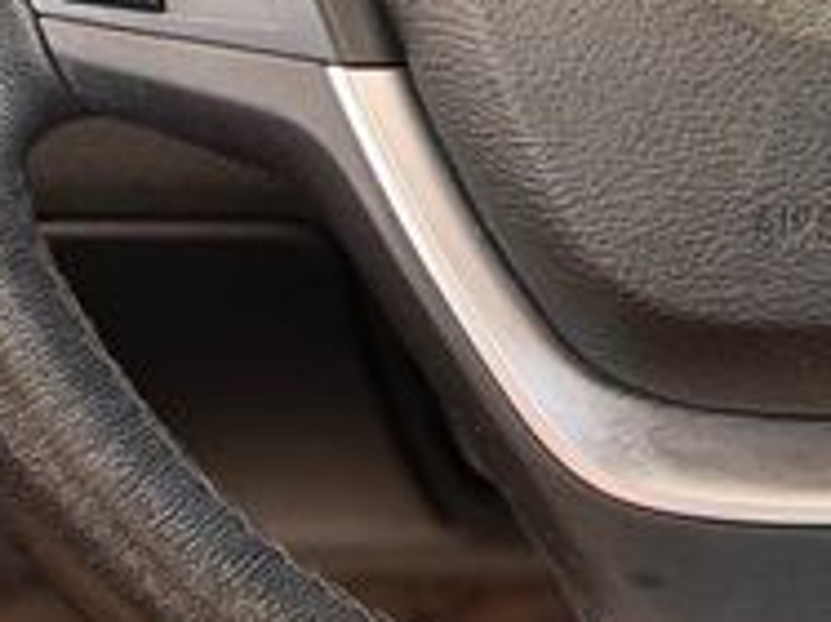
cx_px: 938
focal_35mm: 164
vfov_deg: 8.9
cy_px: -102
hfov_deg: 11.9
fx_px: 3934
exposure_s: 1/40
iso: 250
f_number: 1.78
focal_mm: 6.76
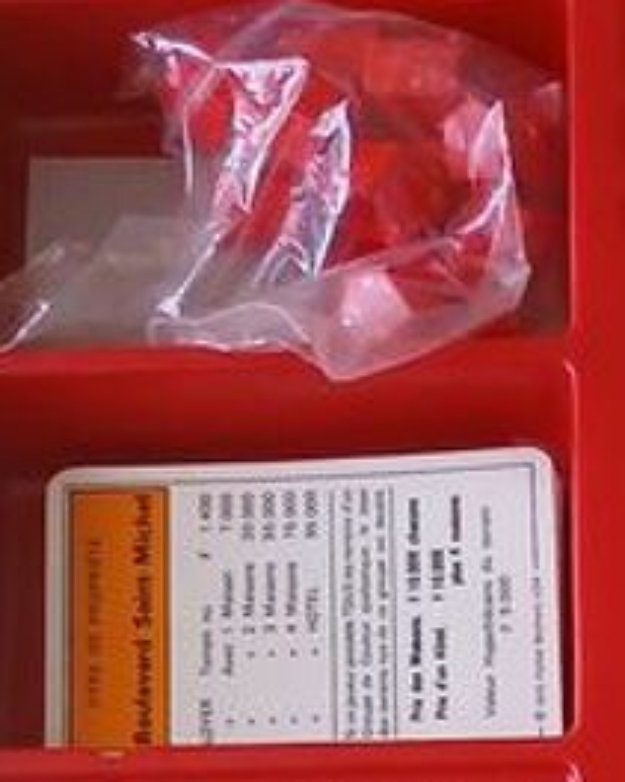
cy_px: 1308
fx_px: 2961
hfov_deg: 11.7
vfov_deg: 13.8
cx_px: 812
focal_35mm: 128
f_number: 1.8
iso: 200
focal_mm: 3.98
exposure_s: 1/50.3
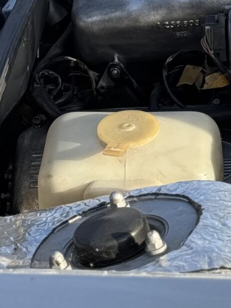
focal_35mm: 198
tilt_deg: -24.7
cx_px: 366
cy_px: 21
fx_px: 1764
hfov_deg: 7.3
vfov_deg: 9.9
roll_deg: +2.2
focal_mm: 6.76
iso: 64
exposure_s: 1/783
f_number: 1.78
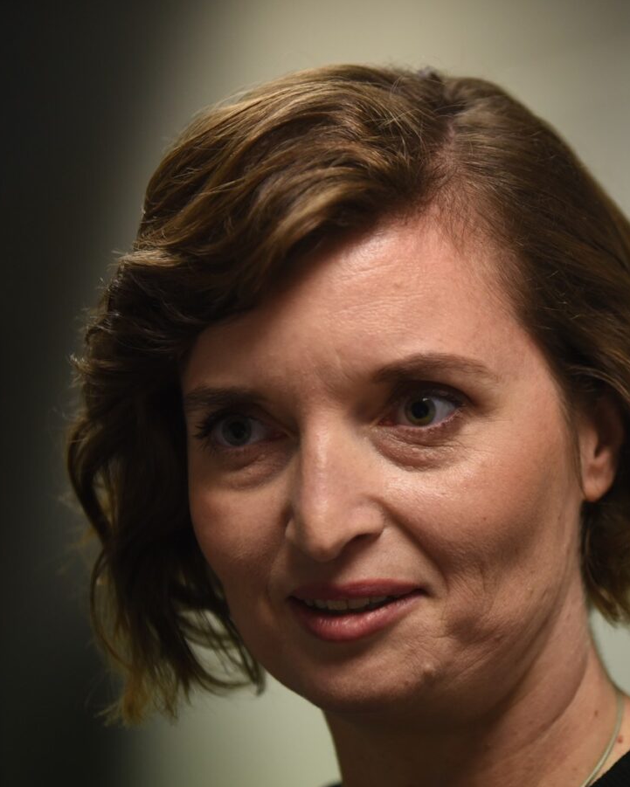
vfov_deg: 11.5
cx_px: 565
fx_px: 3915
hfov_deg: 9.2
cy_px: 431
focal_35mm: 168
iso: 1100
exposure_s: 1/200
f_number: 2.8
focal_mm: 105
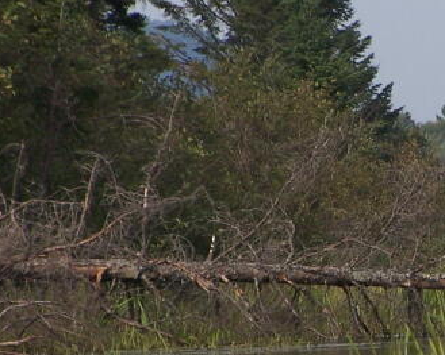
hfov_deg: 2.7
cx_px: 553
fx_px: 9519
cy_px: 204
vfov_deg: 2.1
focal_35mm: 723
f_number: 4.5
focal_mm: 39.5
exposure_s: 1/640
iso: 80
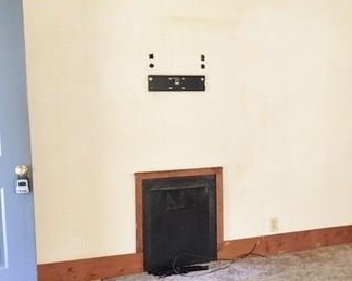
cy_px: 197
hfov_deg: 33.3
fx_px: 583
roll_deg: -1.1
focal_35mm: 56
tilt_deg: -9.7
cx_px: 238
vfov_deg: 26.9
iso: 50
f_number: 2.2
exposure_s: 1/15
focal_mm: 4.15
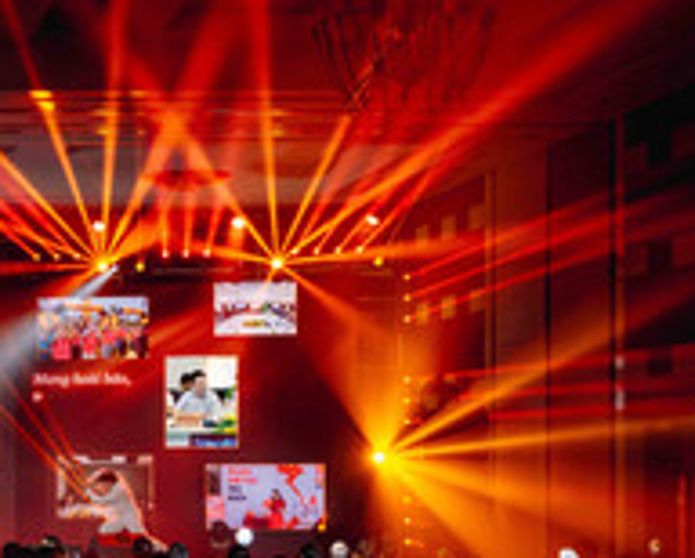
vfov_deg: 17.3
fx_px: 1812
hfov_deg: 20.1
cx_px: -174
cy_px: 484
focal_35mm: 88
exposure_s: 1/100
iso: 800
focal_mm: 36
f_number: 3.5
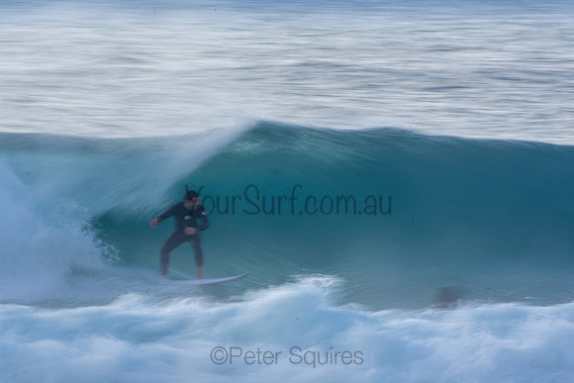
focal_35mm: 750
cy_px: 192
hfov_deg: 2.7
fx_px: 11961
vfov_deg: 1.8
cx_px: 287
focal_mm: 500
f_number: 29
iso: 100
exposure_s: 1/15
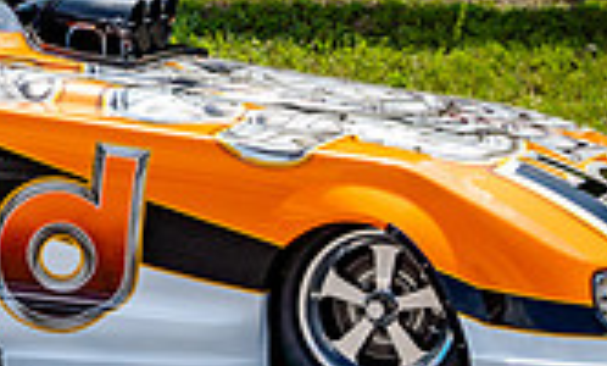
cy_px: 130
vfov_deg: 5.3
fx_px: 3980
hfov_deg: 8.6
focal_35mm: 243
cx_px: -211
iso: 100
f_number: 5.6
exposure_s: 1/800
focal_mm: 43
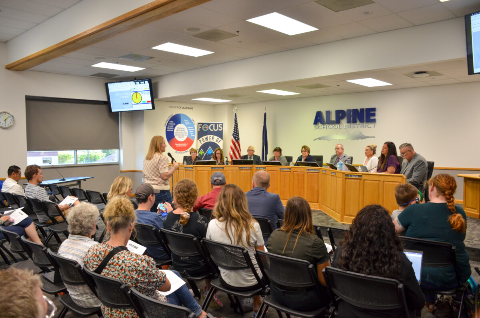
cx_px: 240
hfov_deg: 62.0
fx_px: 399
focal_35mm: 30
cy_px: 159
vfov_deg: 43.4
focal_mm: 20
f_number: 4
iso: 560
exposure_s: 1/60
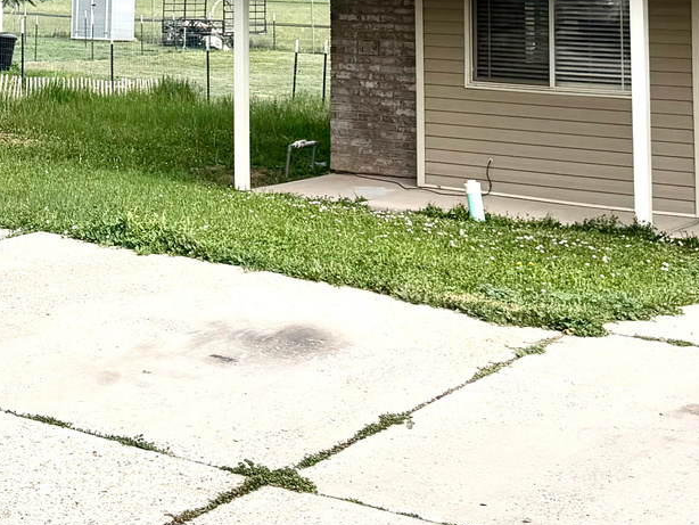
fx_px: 1616
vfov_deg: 17.4
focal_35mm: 80
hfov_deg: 23.6
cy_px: -145
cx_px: 49
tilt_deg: +5.1
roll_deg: -0.7
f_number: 1.78
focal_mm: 6.76
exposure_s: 1/3584
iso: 80
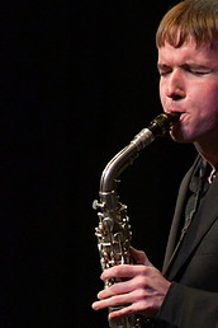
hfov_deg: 1.9
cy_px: 296
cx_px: 225
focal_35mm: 707
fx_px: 6421
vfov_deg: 2.9
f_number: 9
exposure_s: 1/500
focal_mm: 210
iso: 12800
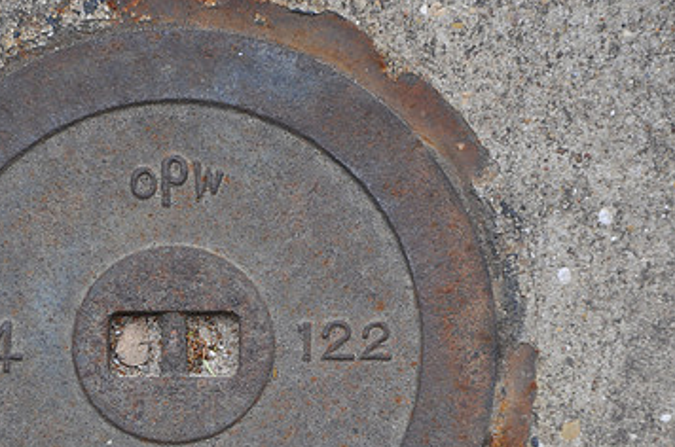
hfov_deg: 8.0
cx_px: 190
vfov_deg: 5.3
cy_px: 332
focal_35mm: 257
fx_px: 4807
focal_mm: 105
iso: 200
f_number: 6.3
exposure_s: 1/160
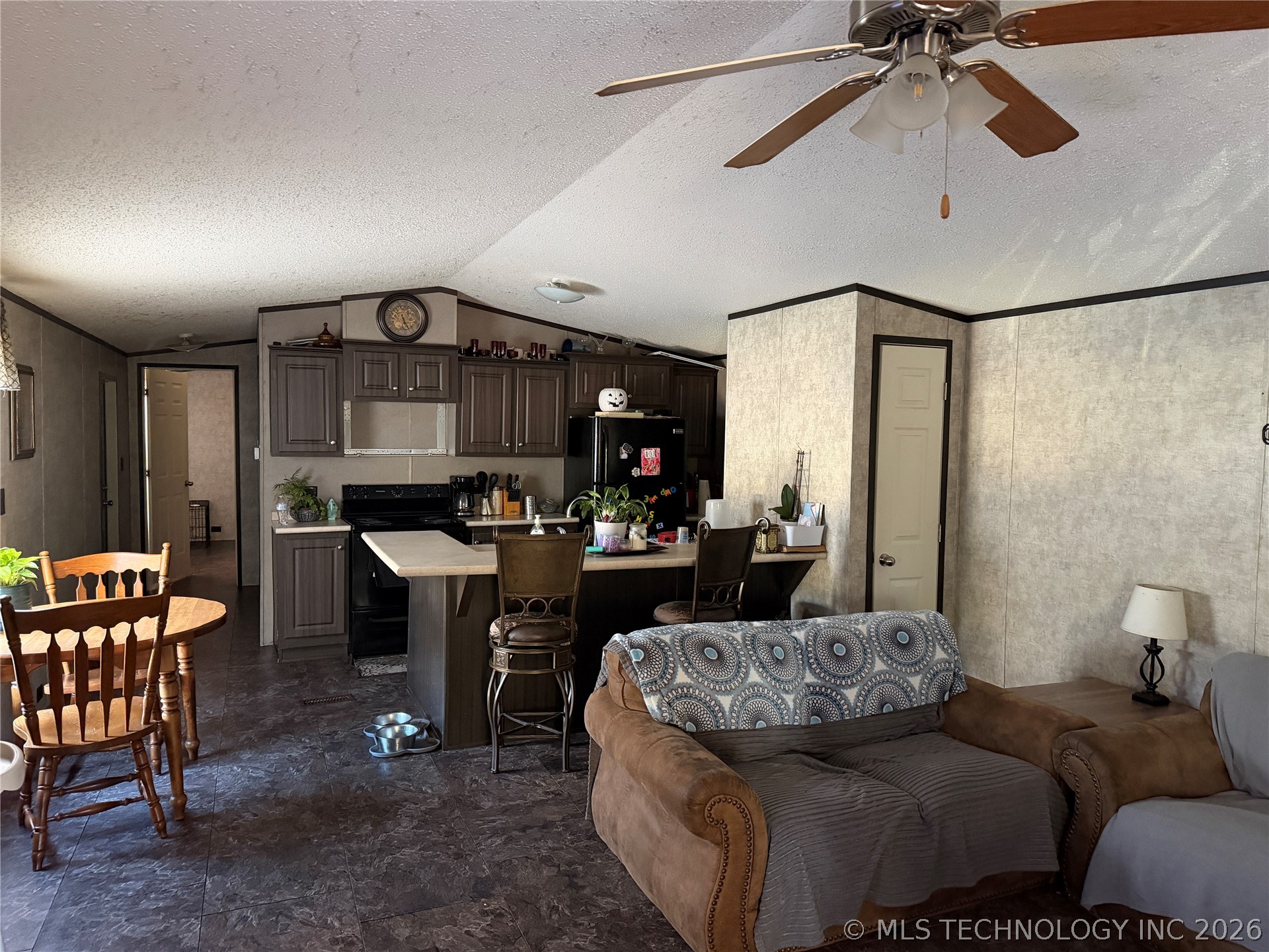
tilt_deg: -3.8
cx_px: 634
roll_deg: -0.6
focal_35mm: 24
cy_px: 476
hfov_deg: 71.6
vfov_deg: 56.8
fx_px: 880
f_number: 1.78
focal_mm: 6.76
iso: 1000
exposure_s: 1/37
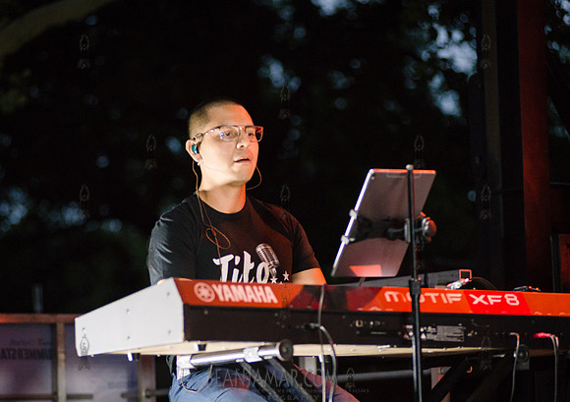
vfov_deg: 9.2
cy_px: 223
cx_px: 237
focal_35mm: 155
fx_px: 2501
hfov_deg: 13.0
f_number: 3.5
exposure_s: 1/250
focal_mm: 135
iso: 3200
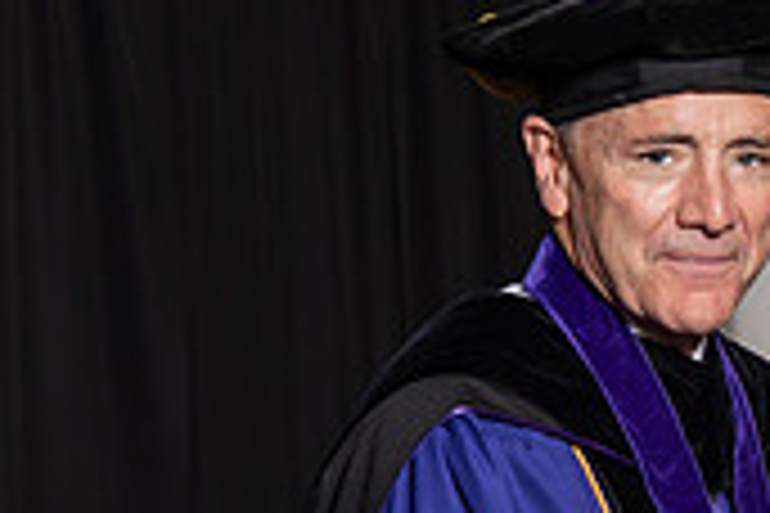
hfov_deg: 7.7
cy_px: 497
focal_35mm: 264
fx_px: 5646
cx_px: 973
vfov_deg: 5.2
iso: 1000
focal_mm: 78
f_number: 5
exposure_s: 1/200
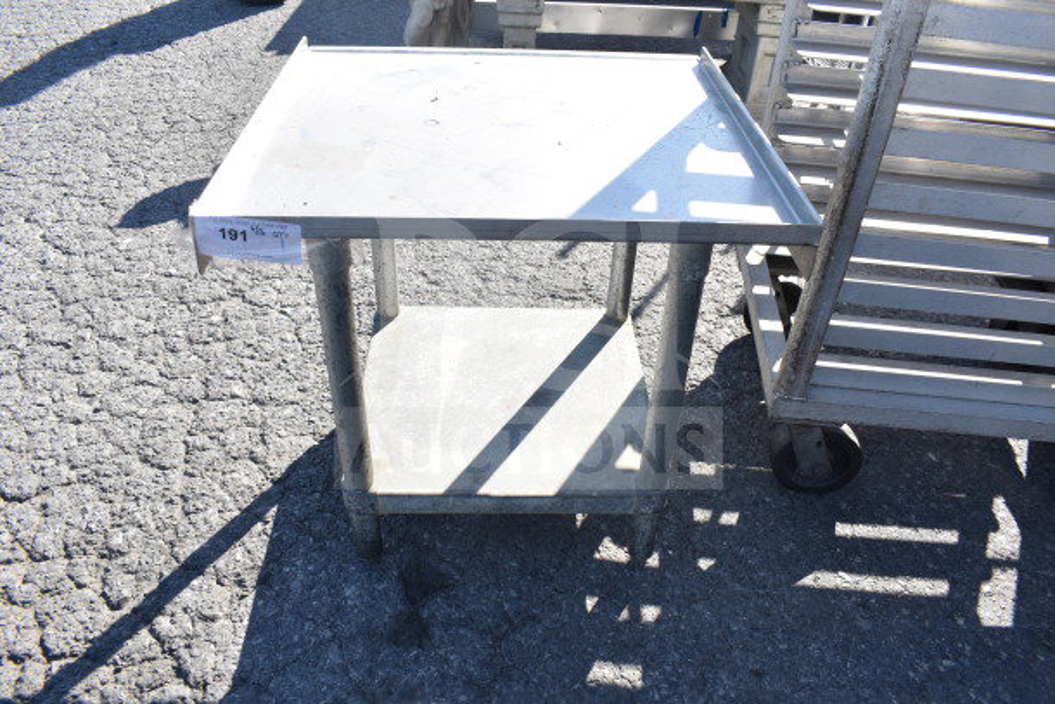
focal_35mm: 27
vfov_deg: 48.0
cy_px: 352
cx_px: 528
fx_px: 791
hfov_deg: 67.4
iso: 200
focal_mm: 18
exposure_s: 1/200
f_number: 7.1
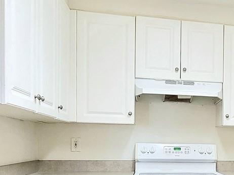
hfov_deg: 38.0
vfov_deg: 31.3
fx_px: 304
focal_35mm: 45
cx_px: 227
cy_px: 141
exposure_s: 1/60.2
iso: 200
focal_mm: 2.2
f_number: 2.2
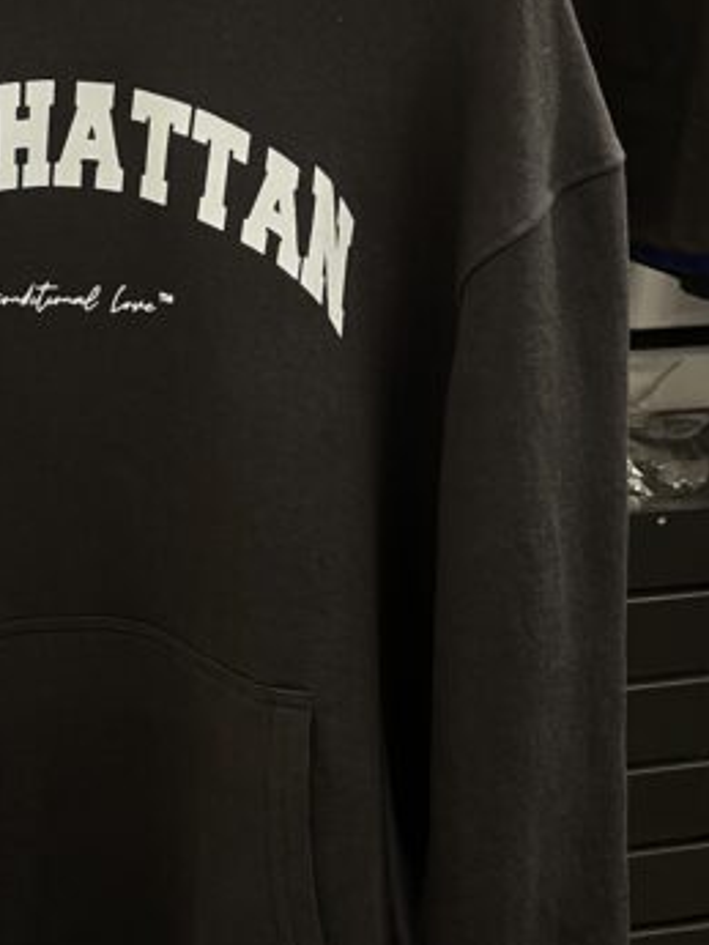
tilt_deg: -13.0
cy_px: 416
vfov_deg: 33.2
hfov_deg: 24.4
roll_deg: +0.9
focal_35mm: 58
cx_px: 47
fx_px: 1583
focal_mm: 5.1
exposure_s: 1/51
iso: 200
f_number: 1.6
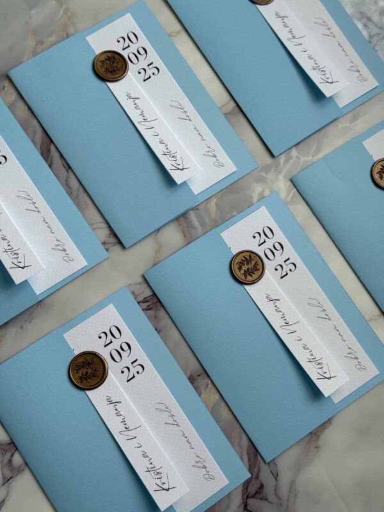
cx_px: 192
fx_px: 710
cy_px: 256
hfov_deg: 30.3
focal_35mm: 48
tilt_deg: -76.8
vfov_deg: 39.7
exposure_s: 1/215
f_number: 1.78
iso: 50
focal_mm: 6.76
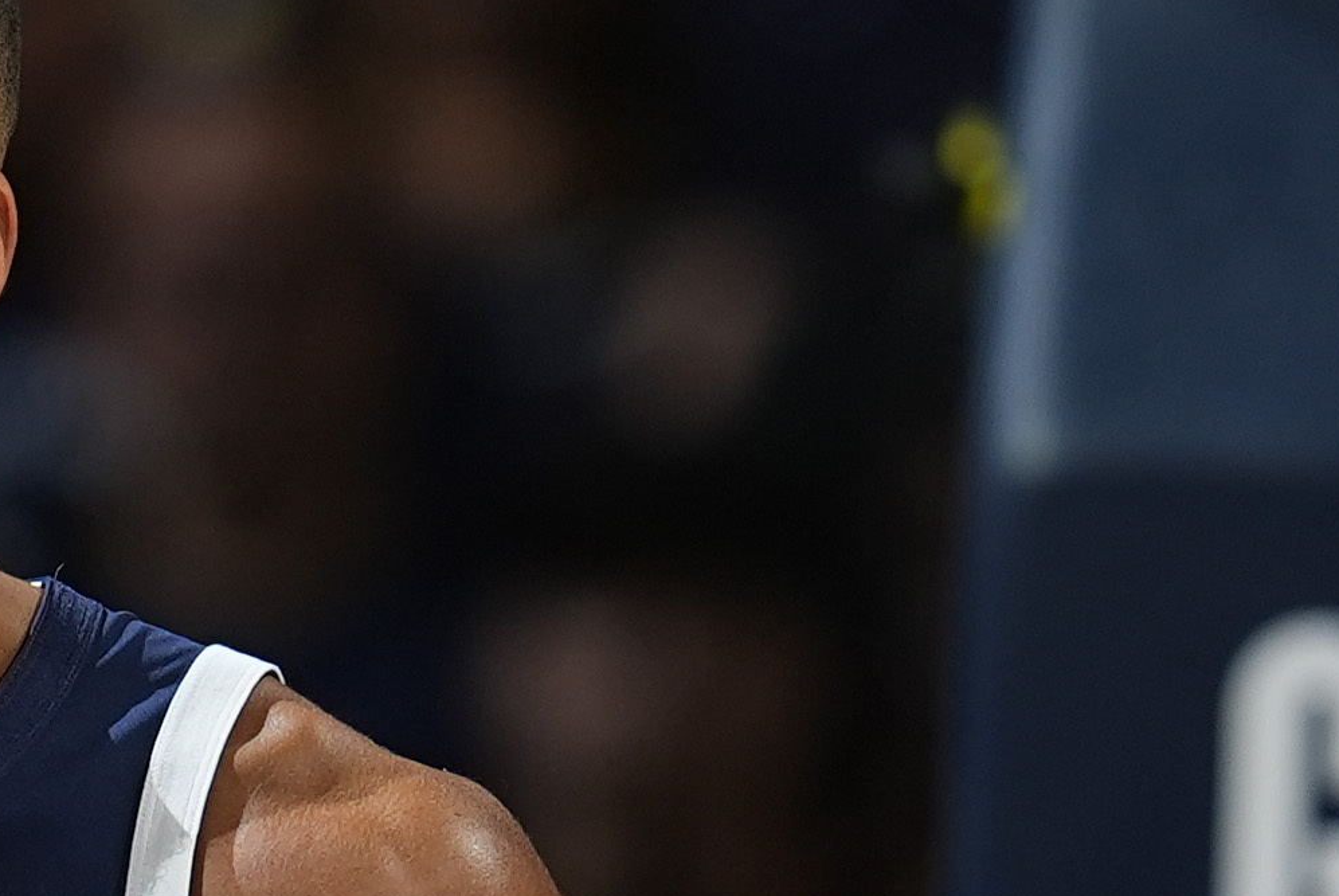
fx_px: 88165
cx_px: -298
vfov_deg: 0.6
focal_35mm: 2368
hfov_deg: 0.9
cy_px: 1220
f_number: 3.5
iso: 400
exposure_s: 1/1250
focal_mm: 400
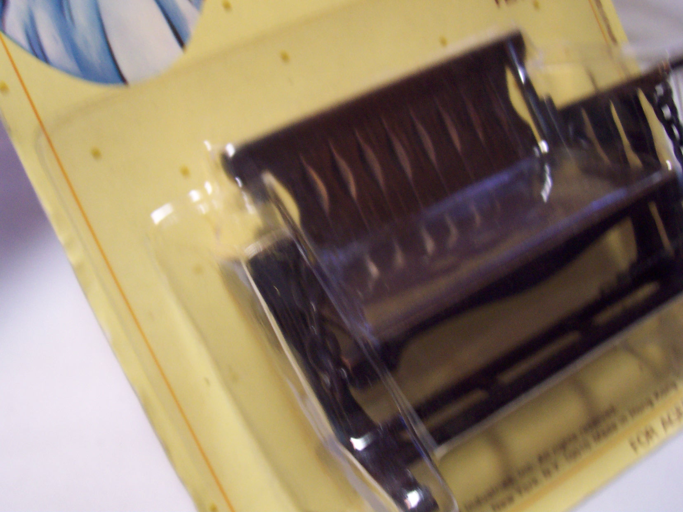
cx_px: 342
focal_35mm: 37
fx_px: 730
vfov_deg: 38.7
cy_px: 256
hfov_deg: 50.1
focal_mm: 5.6
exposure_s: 1/30
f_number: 2.8
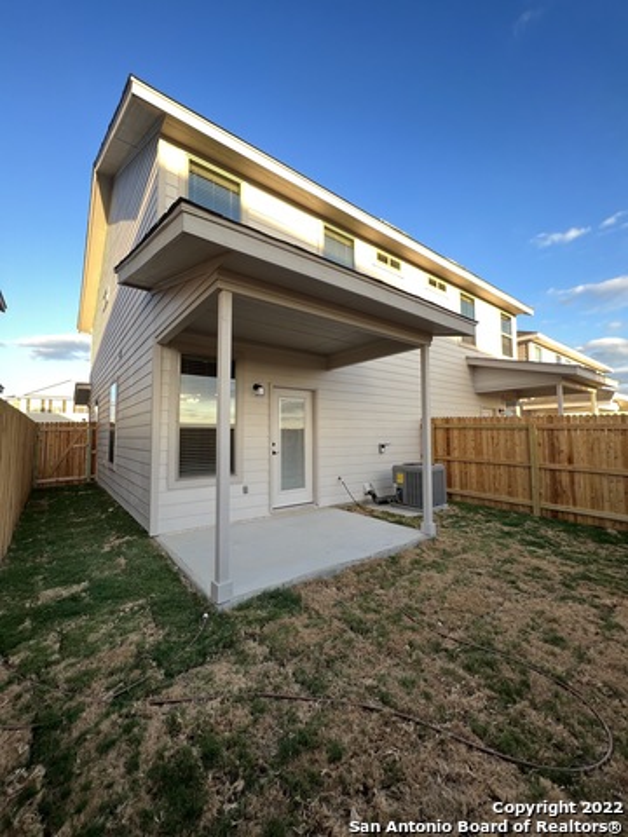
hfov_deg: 89.9
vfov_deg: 106.2
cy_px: 418
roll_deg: -0.2
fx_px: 314
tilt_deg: +2.9
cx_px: 314
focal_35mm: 13
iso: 40
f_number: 1.8
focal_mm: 1.57
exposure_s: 1/99
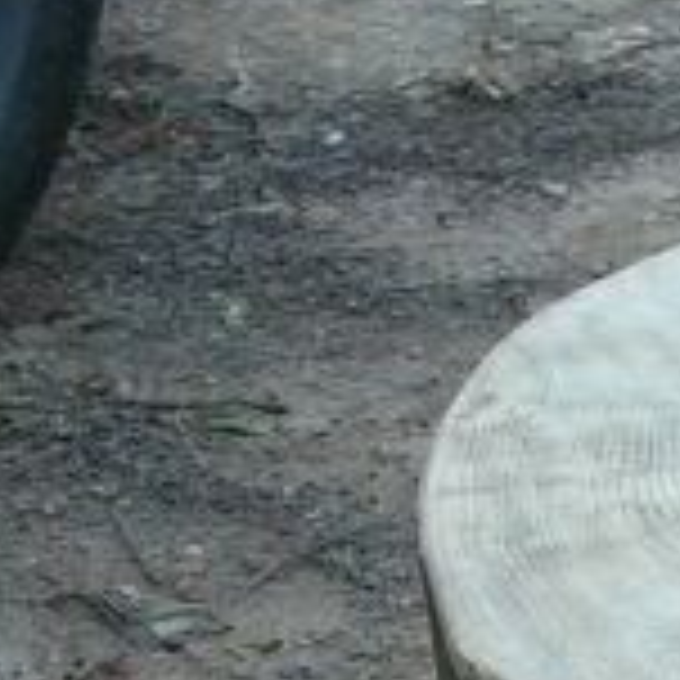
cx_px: 1099
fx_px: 4534
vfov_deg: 8.3
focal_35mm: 204
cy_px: 1216
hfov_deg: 8.3
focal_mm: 8.4
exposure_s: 1/40
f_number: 3.2
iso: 80
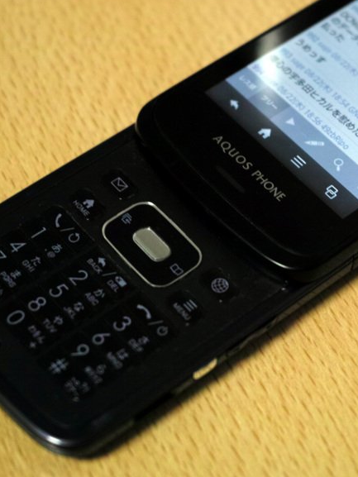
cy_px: 169
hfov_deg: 15.3
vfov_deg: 20.4
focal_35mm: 96
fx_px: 1323
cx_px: 276
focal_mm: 30
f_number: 2.8
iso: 400
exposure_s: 1/40
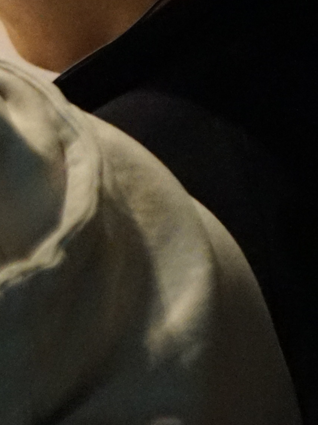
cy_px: 72
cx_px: -655
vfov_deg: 4.7
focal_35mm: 422
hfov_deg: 3.4
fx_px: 5163
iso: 3200
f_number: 2.8
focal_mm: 55
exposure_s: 1/160
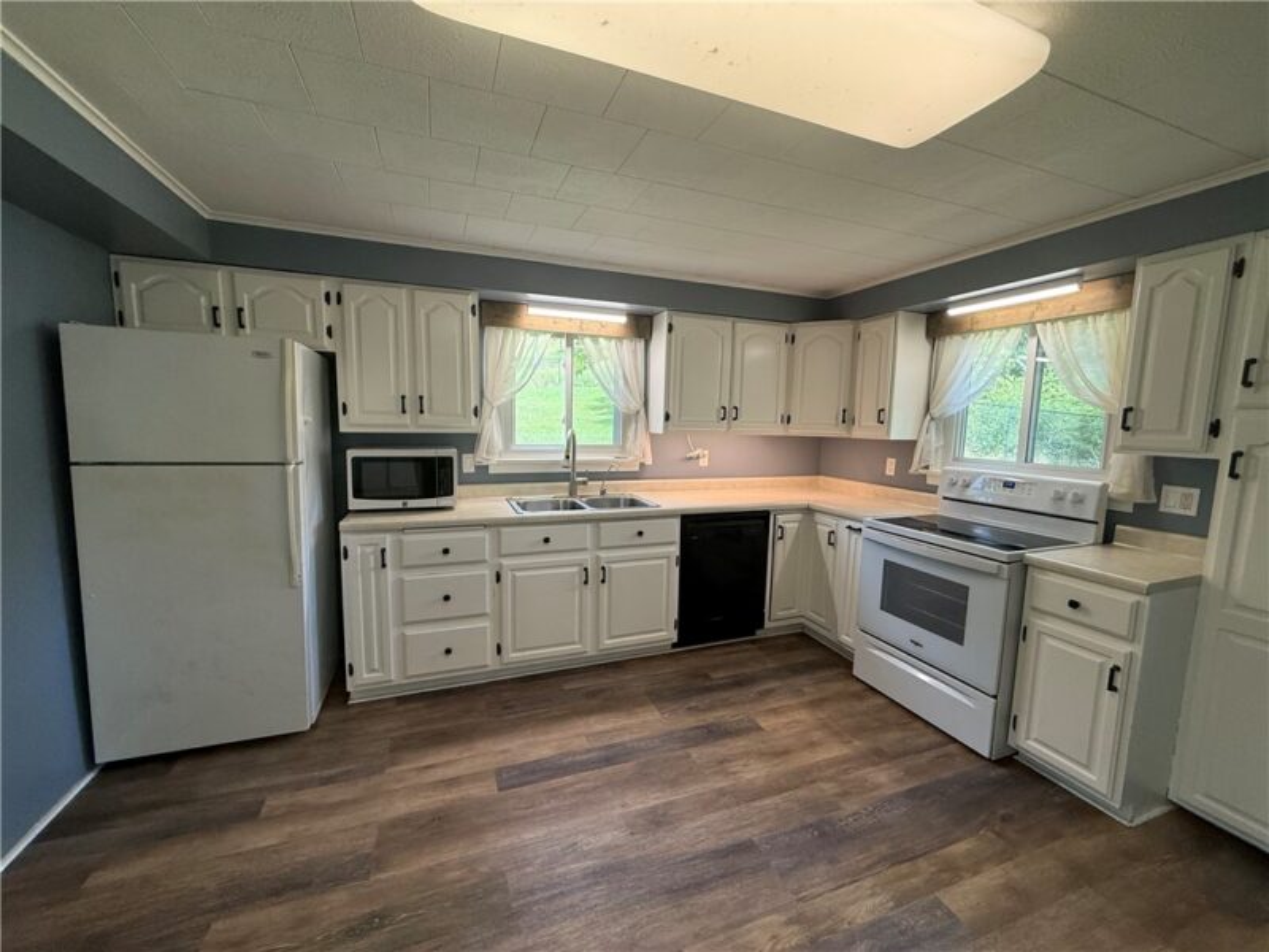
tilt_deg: -6.1
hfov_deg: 102.1
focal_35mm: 14
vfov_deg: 85.7
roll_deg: -1.6
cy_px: 476
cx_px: 634
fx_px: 513
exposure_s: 1/120
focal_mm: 2.22
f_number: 2.2
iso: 200
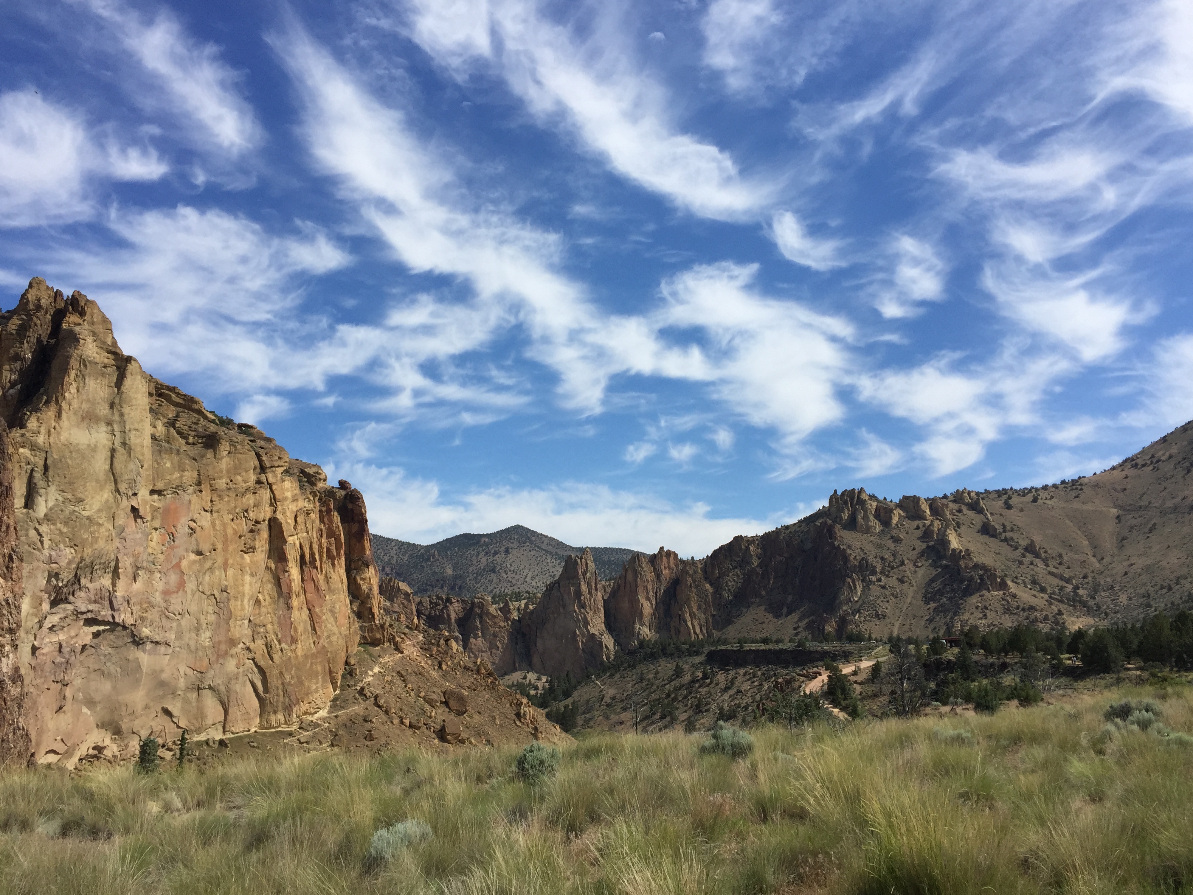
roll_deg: +0.1
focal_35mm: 30
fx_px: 1034
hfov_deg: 60.0
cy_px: 448
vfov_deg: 46.8
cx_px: 586
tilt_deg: +11.7
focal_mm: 4.15
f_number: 2.2
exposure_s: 1/3300
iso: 32
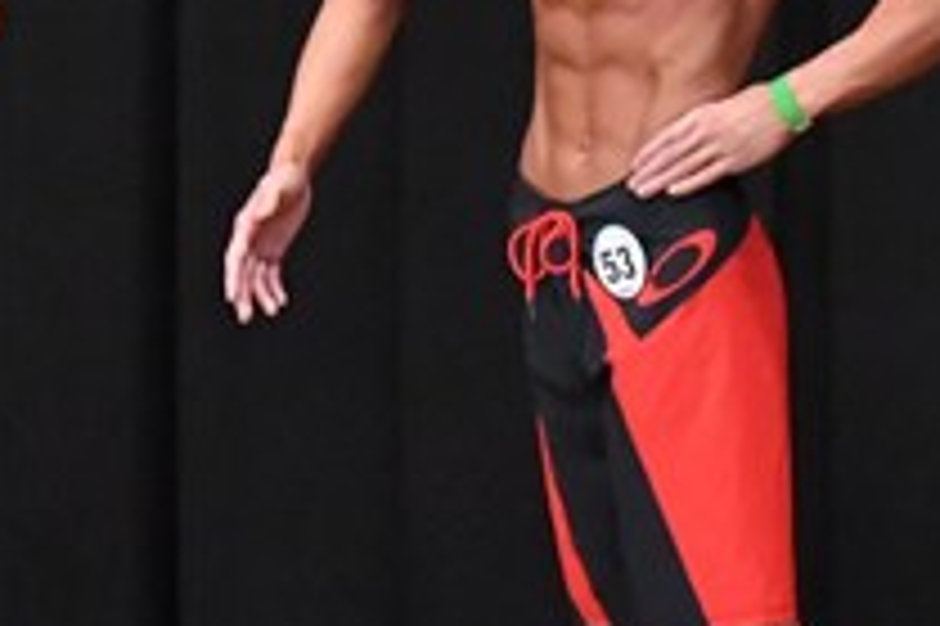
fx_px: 18080
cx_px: 551
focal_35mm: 693
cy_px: 410
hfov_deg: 3.0
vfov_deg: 2.0
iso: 8000
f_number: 5.6
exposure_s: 1/400
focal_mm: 125
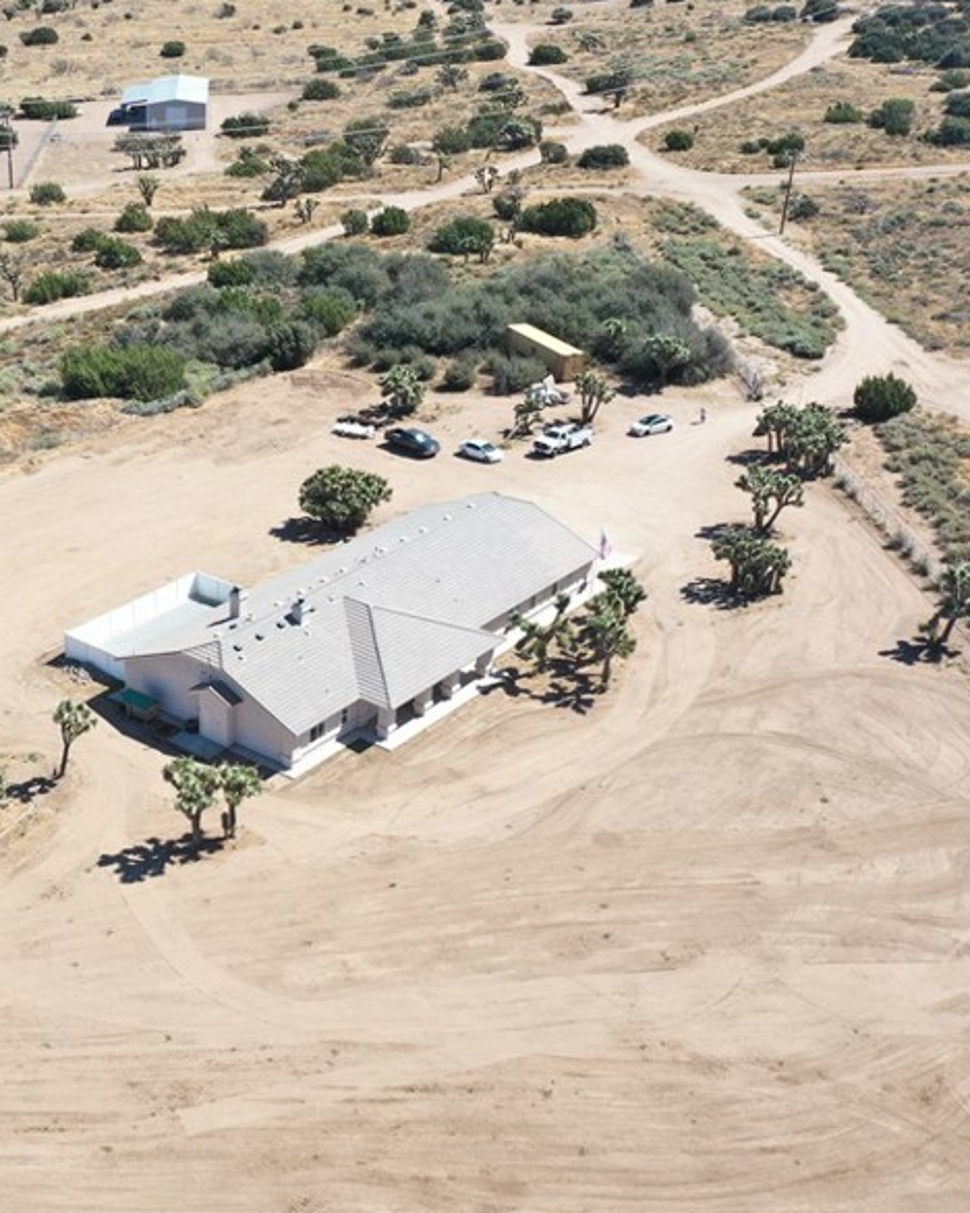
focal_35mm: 46
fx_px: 1651
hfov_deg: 31.5
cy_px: 633
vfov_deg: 40.3
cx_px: 139
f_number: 5
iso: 100
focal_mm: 10.26
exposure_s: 1/320
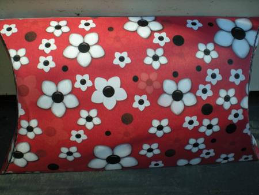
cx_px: 130
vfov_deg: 37.8
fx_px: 284
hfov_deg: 49.0
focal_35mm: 38
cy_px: 98
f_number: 3.1
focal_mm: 6.3
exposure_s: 1/154
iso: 64
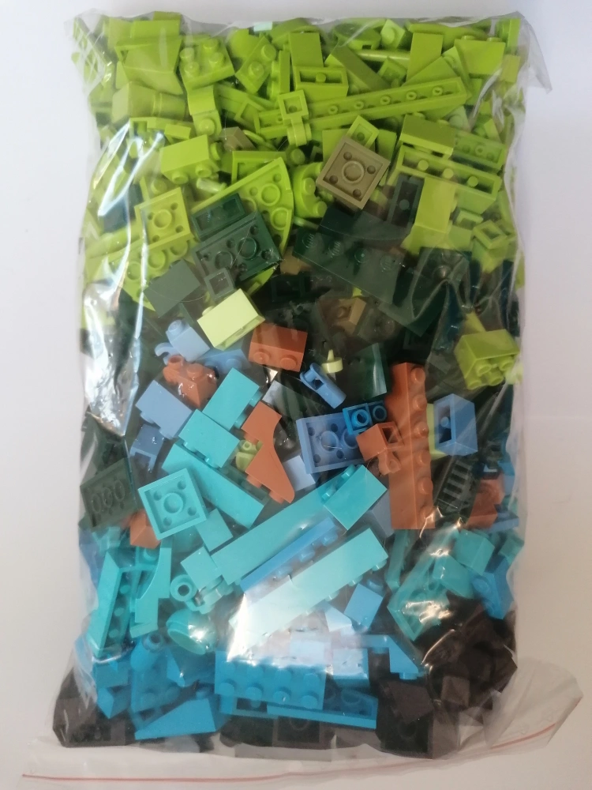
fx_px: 616
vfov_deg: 65.3
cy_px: 395
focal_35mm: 27
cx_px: 296
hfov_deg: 51.4
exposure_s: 1/50
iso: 200
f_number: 1.8
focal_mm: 4.75
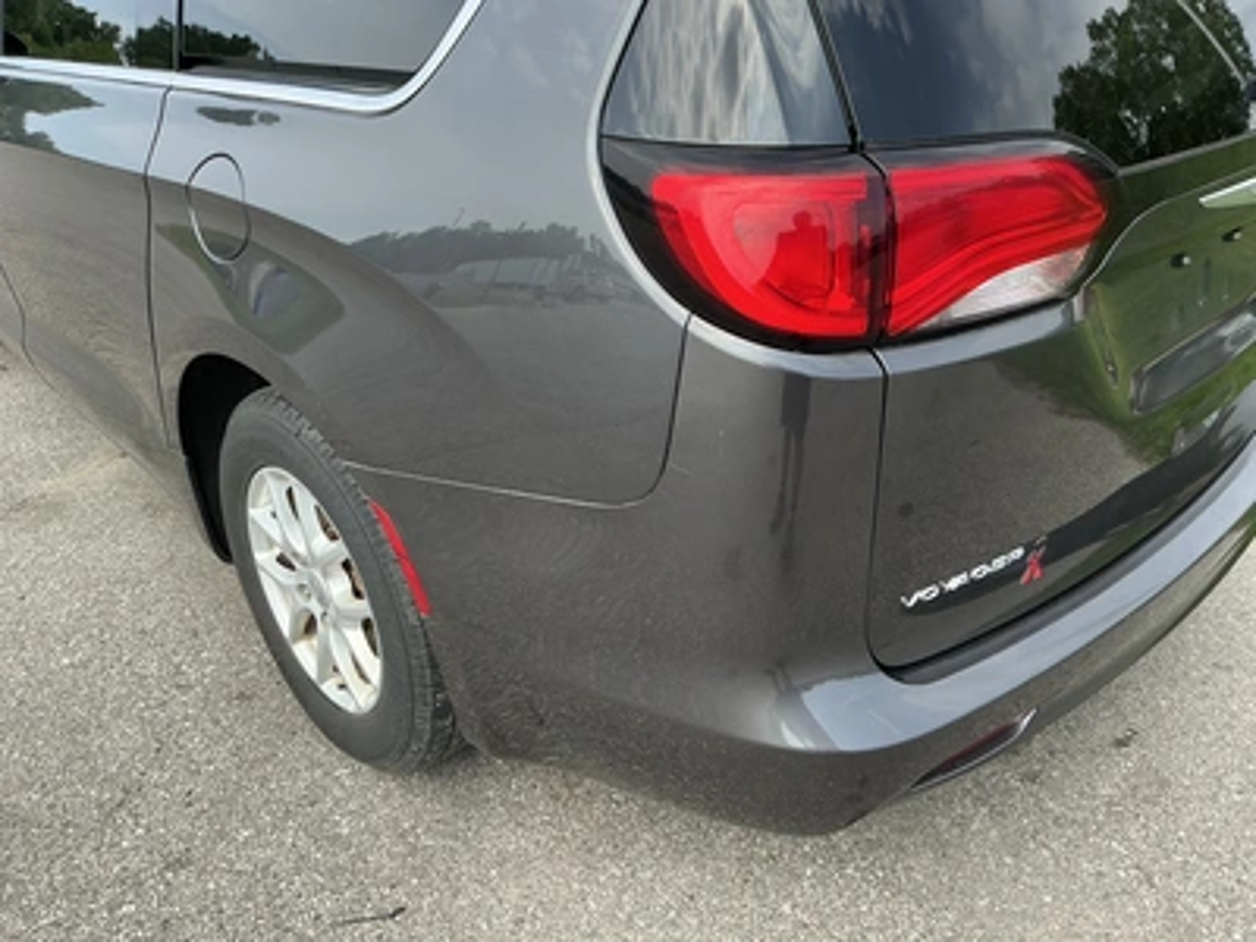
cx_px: 628
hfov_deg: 63.4
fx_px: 1016
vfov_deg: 49.7
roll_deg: +1.3
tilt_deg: -25.6
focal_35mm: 28
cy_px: 471
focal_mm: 3
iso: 25
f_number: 1.8
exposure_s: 1/529
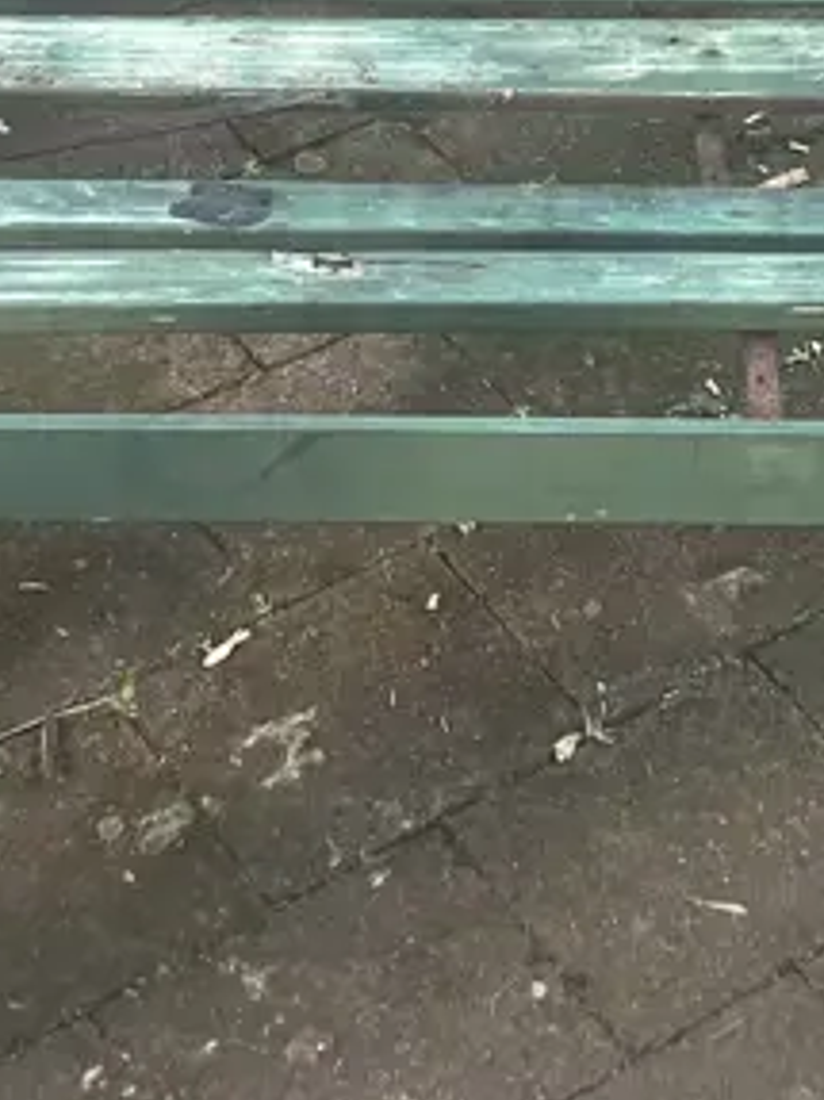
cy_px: 27
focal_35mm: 100
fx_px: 3176
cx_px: 579
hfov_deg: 14.7
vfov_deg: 19.2
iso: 100
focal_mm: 3.99
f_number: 1.8
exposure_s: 1/60
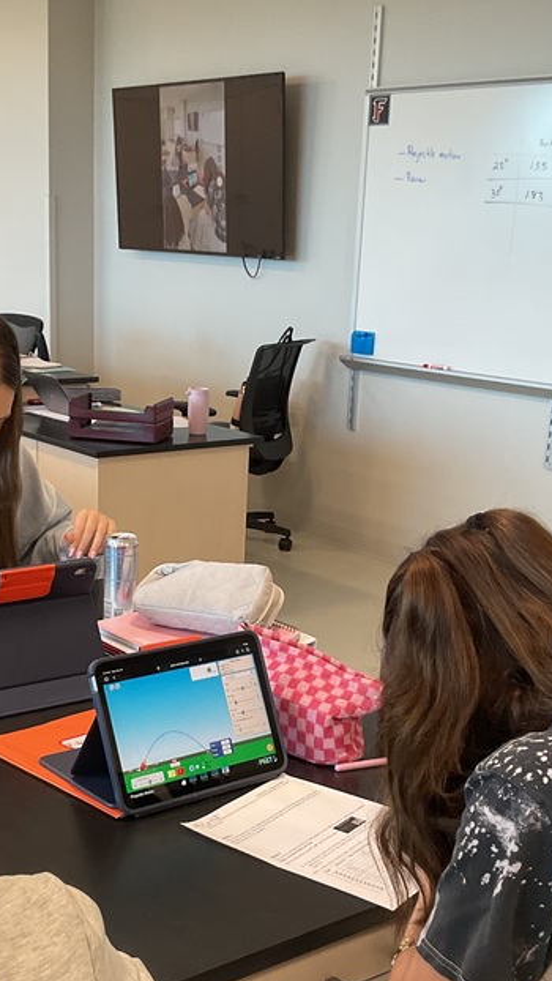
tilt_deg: -18.4
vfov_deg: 39.5
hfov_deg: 23.0
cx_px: 189
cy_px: 631
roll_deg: -2.1
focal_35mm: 52
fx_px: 1353
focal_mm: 3
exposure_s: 1/60
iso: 80
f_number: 1.8
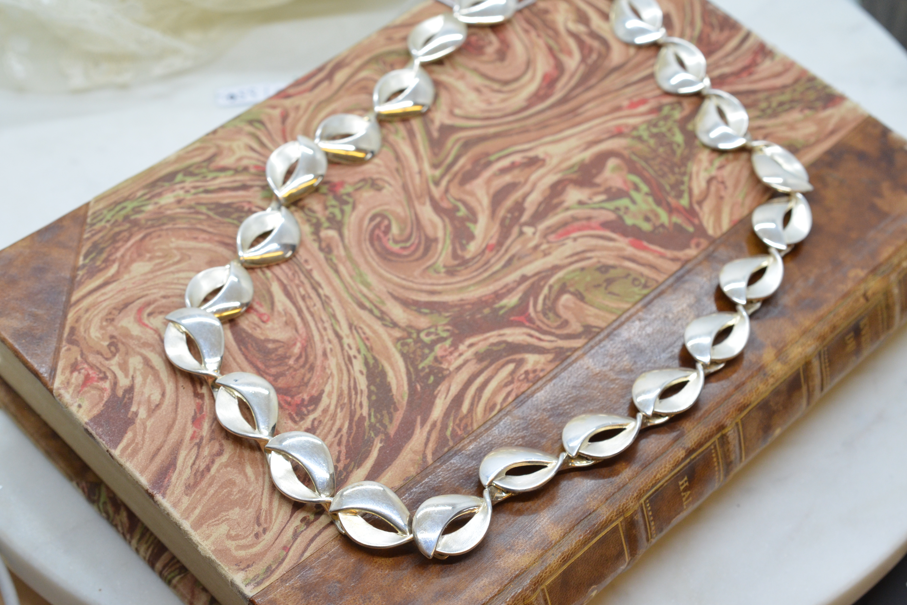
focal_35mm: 61
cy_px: 303
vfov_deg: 22.3
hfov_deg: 32.9
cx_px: 458
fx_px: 1537
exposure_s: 1/125
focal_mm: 40
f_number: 9
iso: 1000
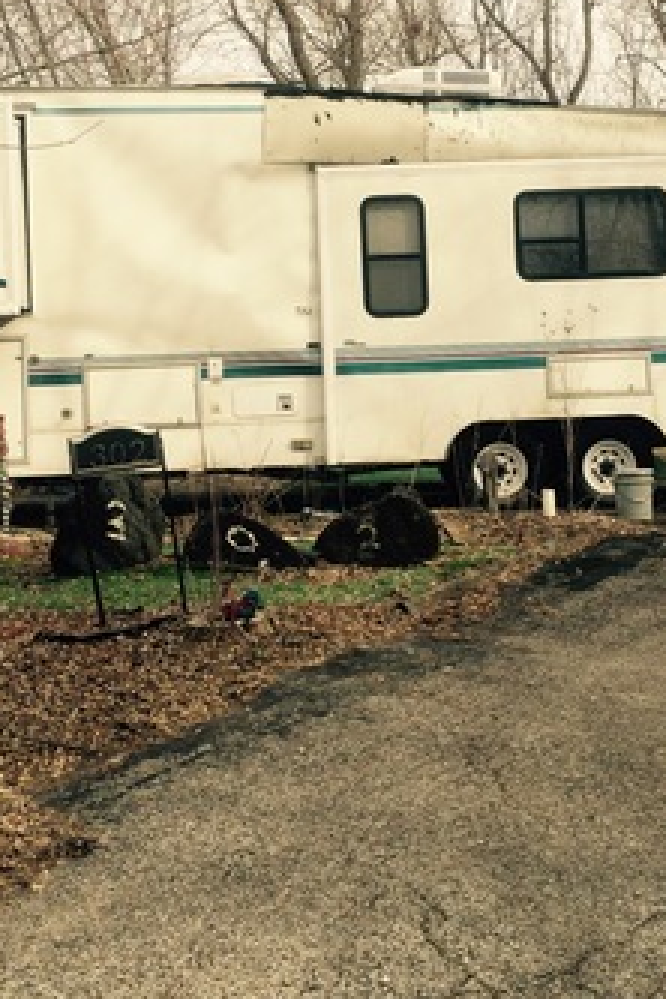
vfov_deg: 34.2
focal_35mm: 58
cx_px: 468
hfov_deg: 23.2
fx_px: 1609
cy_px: 339
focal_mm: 4.15
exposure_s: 1/1520
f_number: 2.2
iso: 32
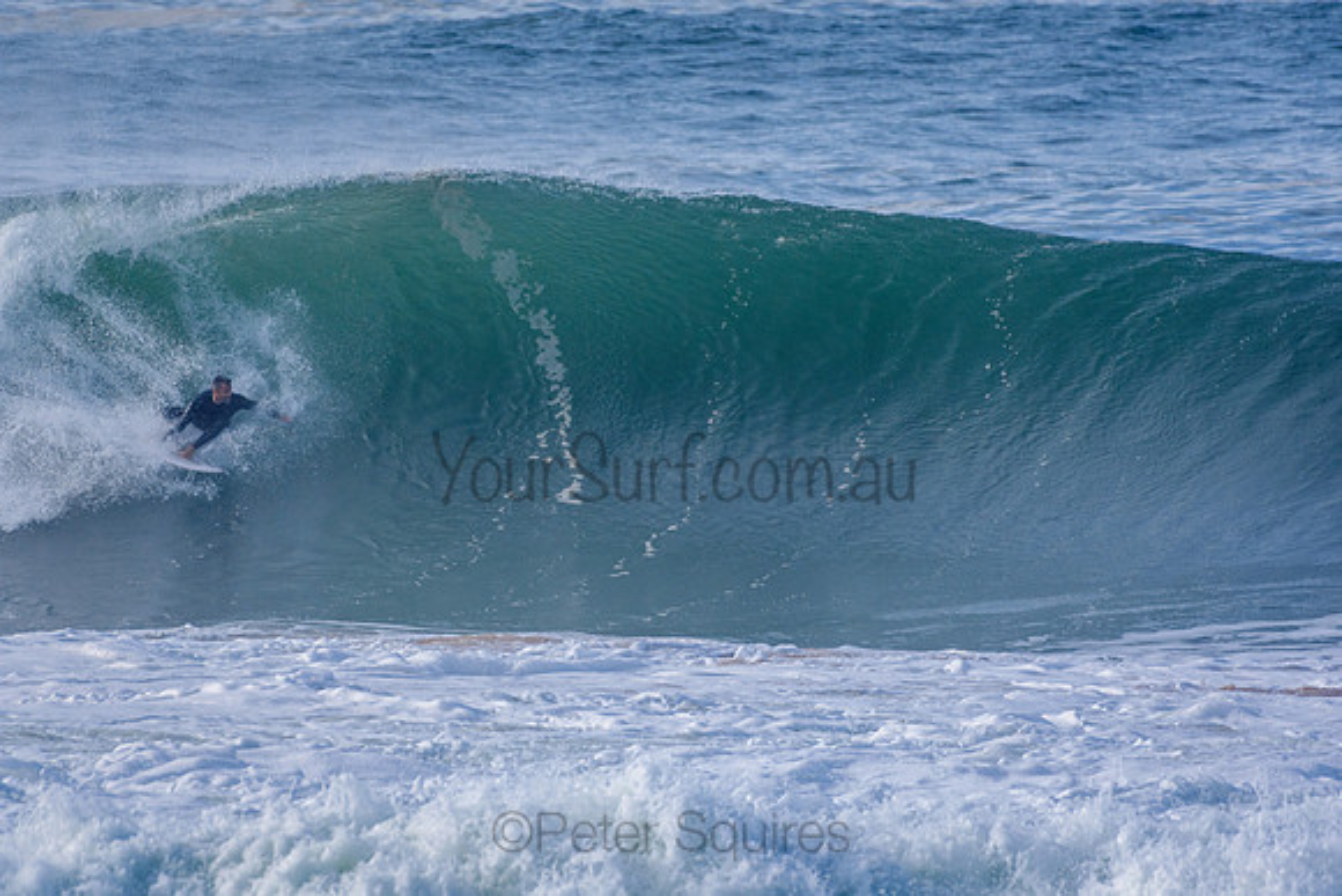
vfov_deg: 1.8
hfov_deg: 2.7
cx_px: 671
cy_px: 448
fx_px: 27964
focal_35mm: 750
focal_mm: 500
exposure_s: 1/2000
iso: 360
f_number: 5.6
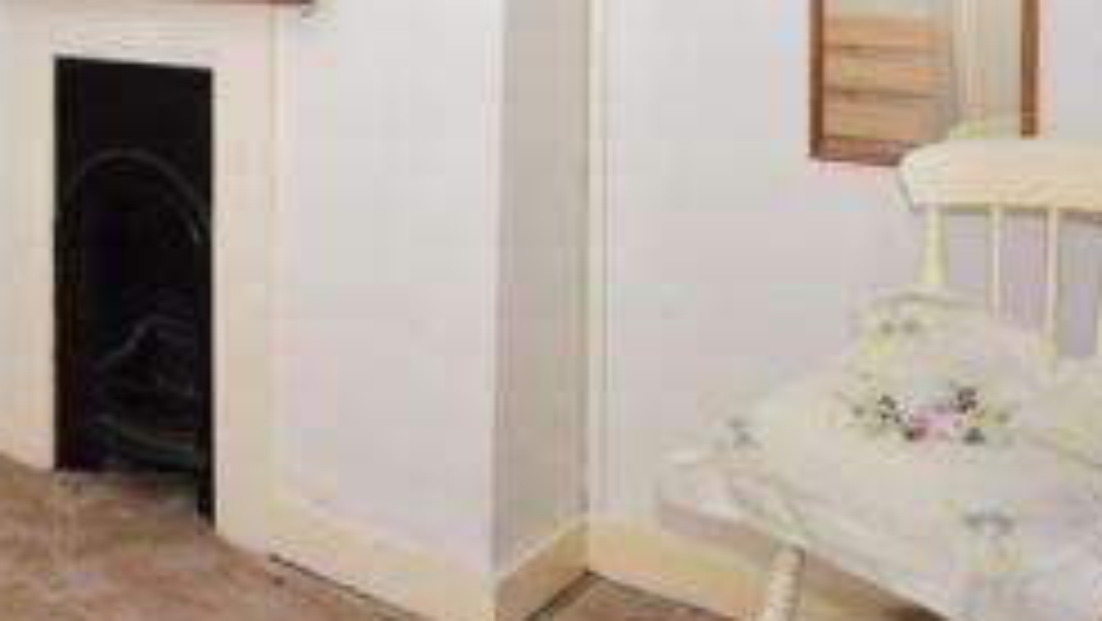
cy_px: -29
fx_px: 1228
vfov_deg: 26.5
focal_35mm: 42
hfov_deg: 40.7
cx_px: -58
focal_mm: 10
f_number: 5.6
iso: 400
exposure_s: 1/125
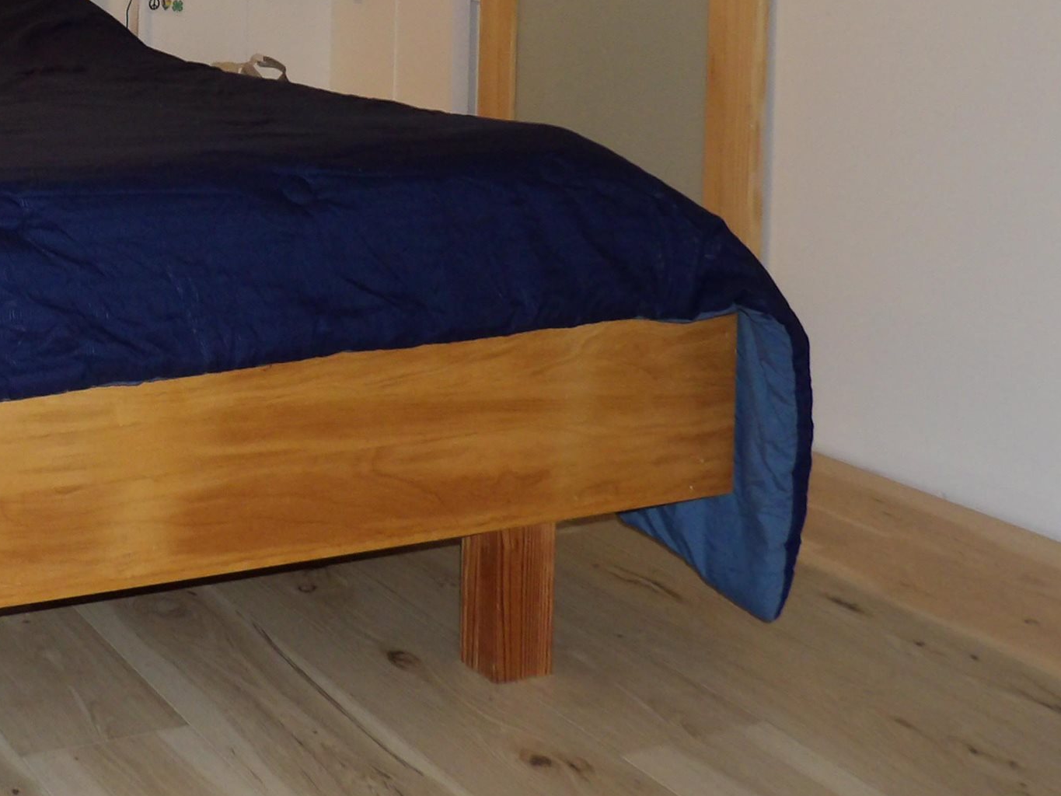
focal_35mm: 54
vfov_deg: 25.8
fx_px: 1655
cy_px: 17
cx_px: 17
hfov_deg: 32.8
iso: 200
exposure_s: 1/29
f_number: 3.2
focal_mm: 4.3
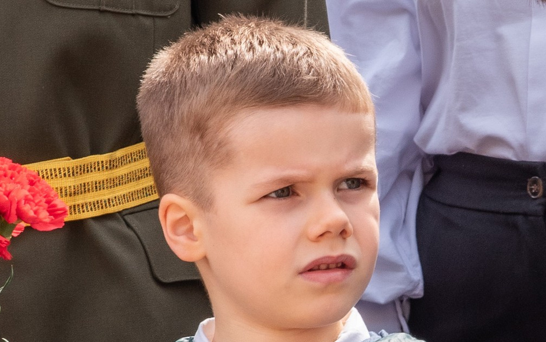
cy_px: 277
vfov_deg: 3.2
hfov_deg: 5.1
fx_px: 6160
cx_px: 437
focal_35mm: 414
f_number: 13
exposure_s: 1/160
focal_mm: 100
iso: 320
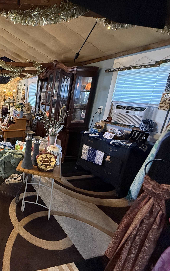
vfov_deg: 85.1
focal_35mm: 20
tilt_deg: -16.5
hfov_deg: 47.5
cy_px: 134
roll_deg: -0.7
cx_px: -7
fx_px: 148
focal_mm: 2.22
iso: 500
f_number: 2.2
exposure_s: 1/60
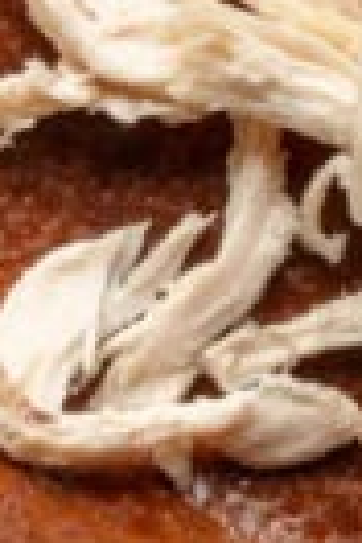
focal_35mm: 545
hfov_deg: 2.5
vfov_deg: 3.7
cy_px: 1218
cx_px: -1035
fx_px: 8220
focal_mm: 70
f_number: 16
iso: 320
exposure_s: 1/200
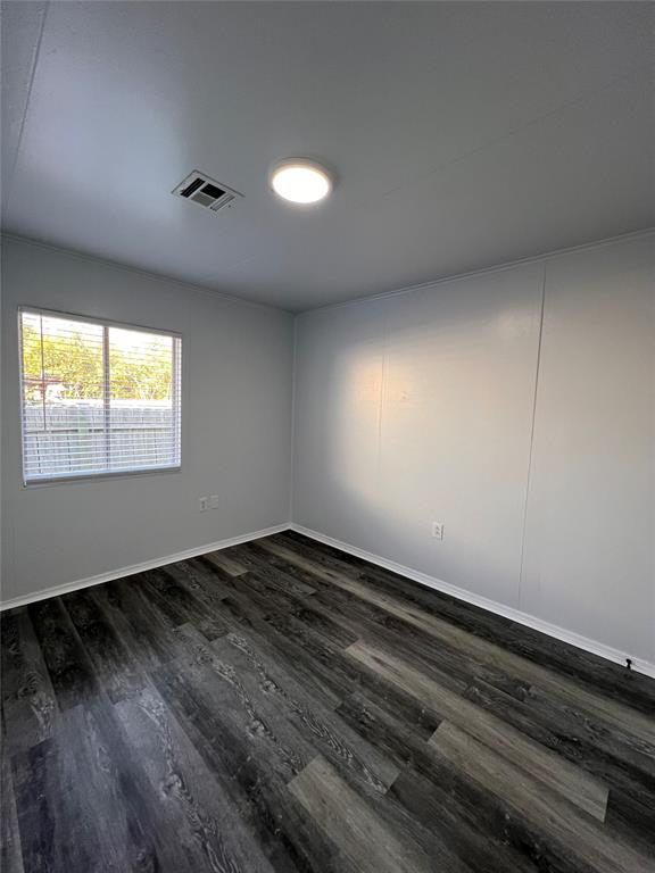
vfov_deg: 106.2
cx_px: 328
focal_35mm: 13
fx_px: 328
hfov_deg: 89.9
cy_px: 436
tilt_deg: -4.1
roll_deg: -1.5
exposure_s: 1/120
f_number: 1.8
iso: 125
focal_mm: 1.57
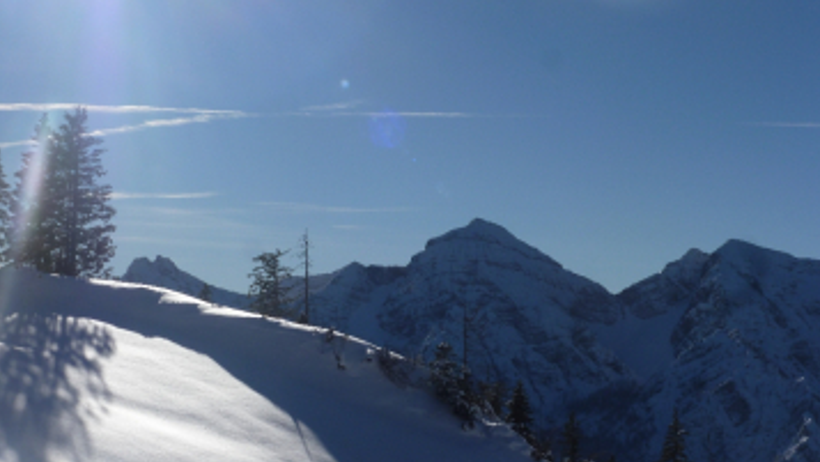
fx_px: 1457
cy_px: 170
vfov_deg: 18.0
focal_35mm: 67
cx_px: 411
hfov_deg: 31.4
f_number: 6.3
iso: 100
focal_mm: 10.9
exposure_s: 1/1000
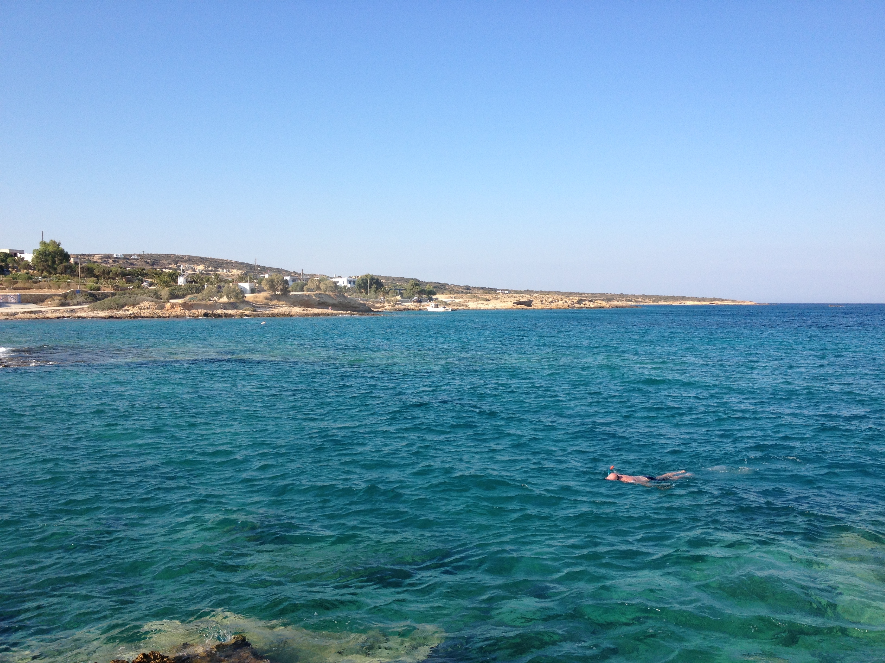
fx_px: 895
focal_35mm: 35
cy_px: 332
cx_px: 442
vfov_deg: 40.7
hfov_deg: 52.6
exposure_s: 1/1175
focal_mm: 4.28
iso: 50
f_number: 2.4
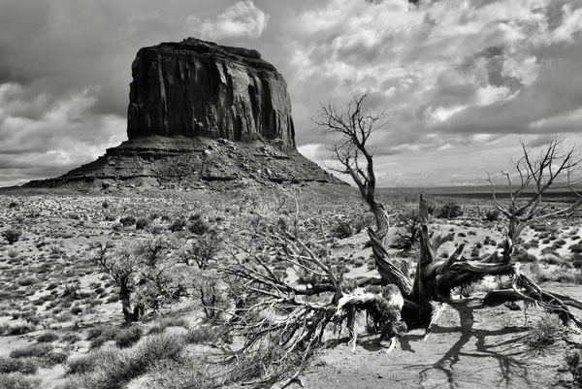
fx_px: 502
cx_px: 291
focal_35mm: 31
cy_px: 194
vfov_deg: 42.4
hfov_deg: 60.2
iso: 1600
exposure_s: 1/1000
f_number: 18
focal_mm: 31
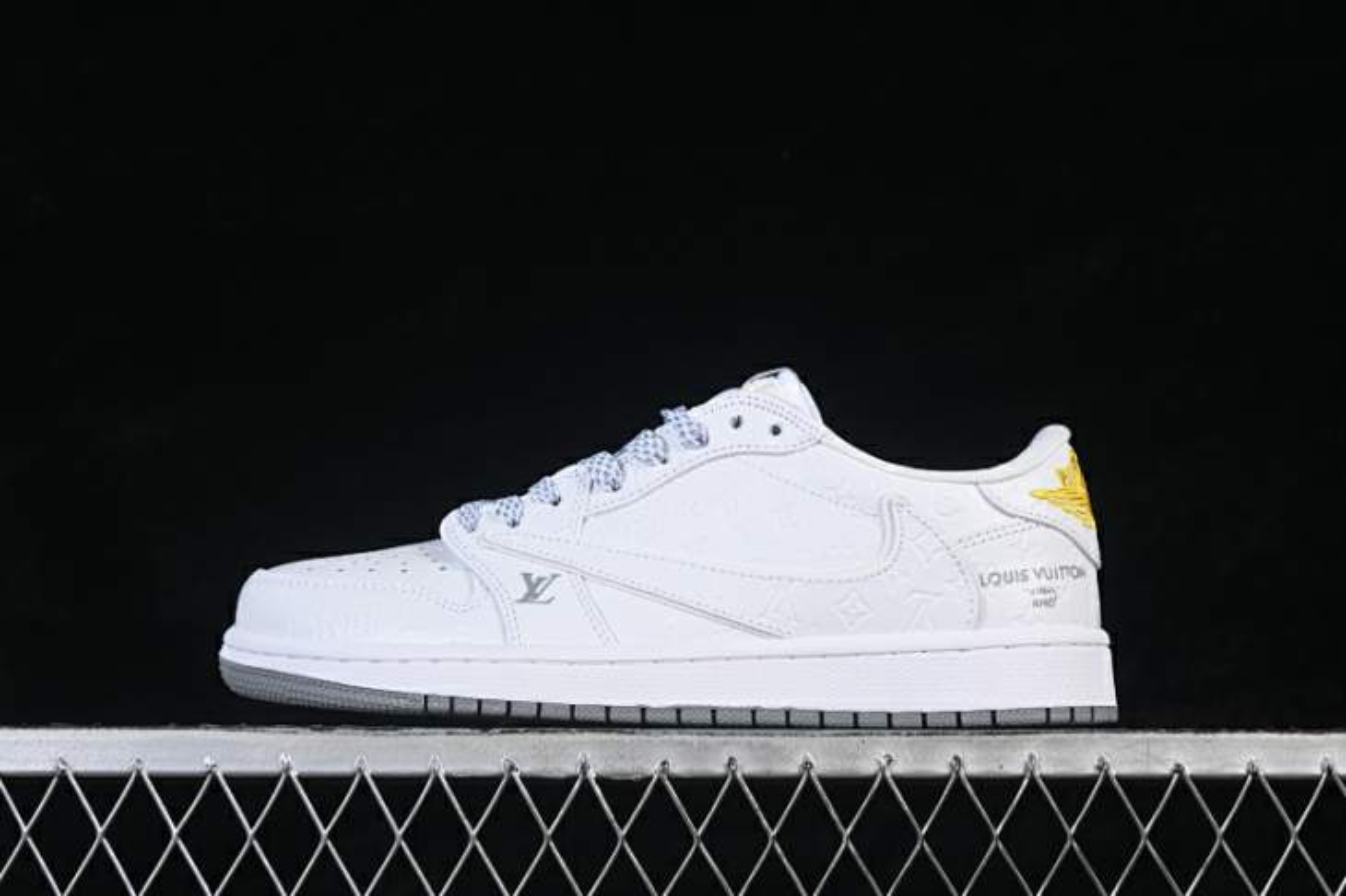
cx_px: 673
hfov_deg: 27.0
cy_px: 448
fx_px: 2803
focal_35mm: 75
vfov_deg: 18.2
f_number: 8
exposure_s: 1/80
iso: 160
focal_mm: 50
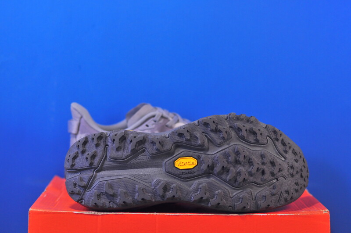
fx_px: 730
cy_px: 116
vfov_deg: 18.1
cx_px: 176
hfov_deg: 27.0
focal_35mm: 75
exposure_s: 1/320
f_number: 2.5
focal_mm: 50
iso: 250
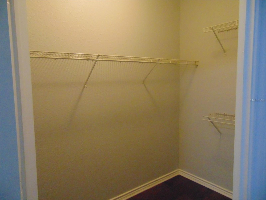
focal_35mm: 25
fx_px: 192
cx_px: 133
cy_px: 100
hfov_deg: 69.4
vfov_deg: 54.9
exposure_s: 1/40
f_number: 3
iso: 800
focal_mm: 4.5
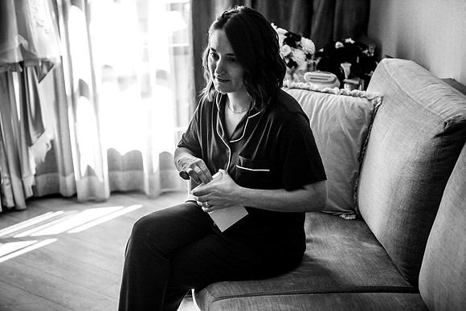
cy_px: 156
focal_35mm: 62
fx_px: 803
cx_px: 233
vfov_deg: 21.9
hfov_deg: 32.4
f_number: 2.8
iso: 1250
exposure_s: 1/1000
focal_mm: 62
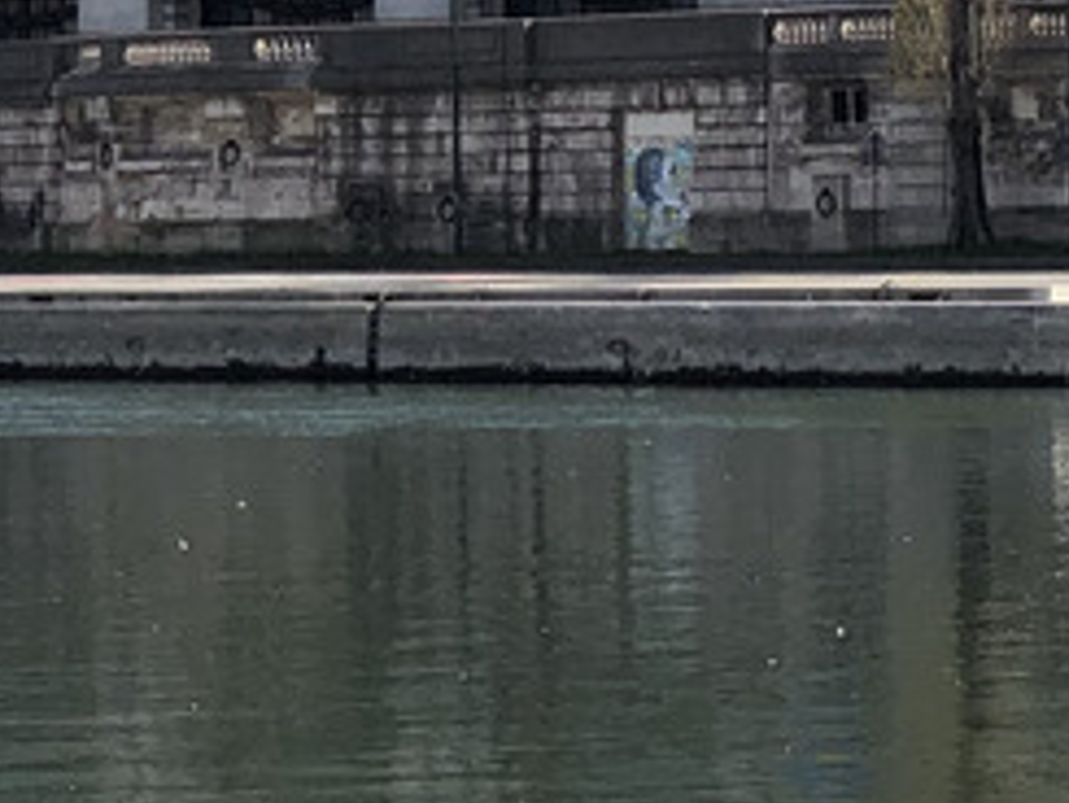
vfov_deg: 5.8
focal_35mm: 255
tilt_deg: +0.4
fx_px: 7879
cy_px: 175
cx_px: 1095
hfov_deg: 7.7
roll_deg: +1.5
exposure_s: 1/917
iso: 16
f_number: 2.4
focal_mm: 6
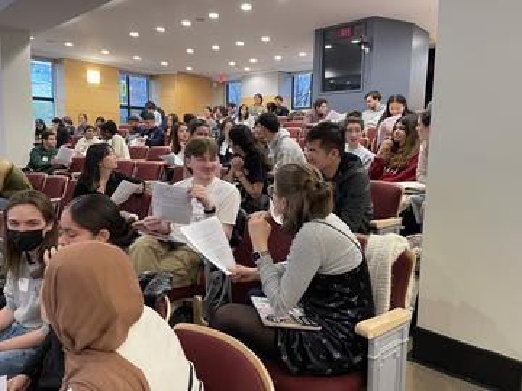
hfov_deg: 69.4
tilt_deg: -7.6
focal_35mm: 25
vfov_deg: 54.9
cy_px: 196
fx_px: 377
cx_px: 261
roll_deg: -1.4
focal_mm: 5.1
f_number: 1.6
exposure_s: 1/60
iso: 400
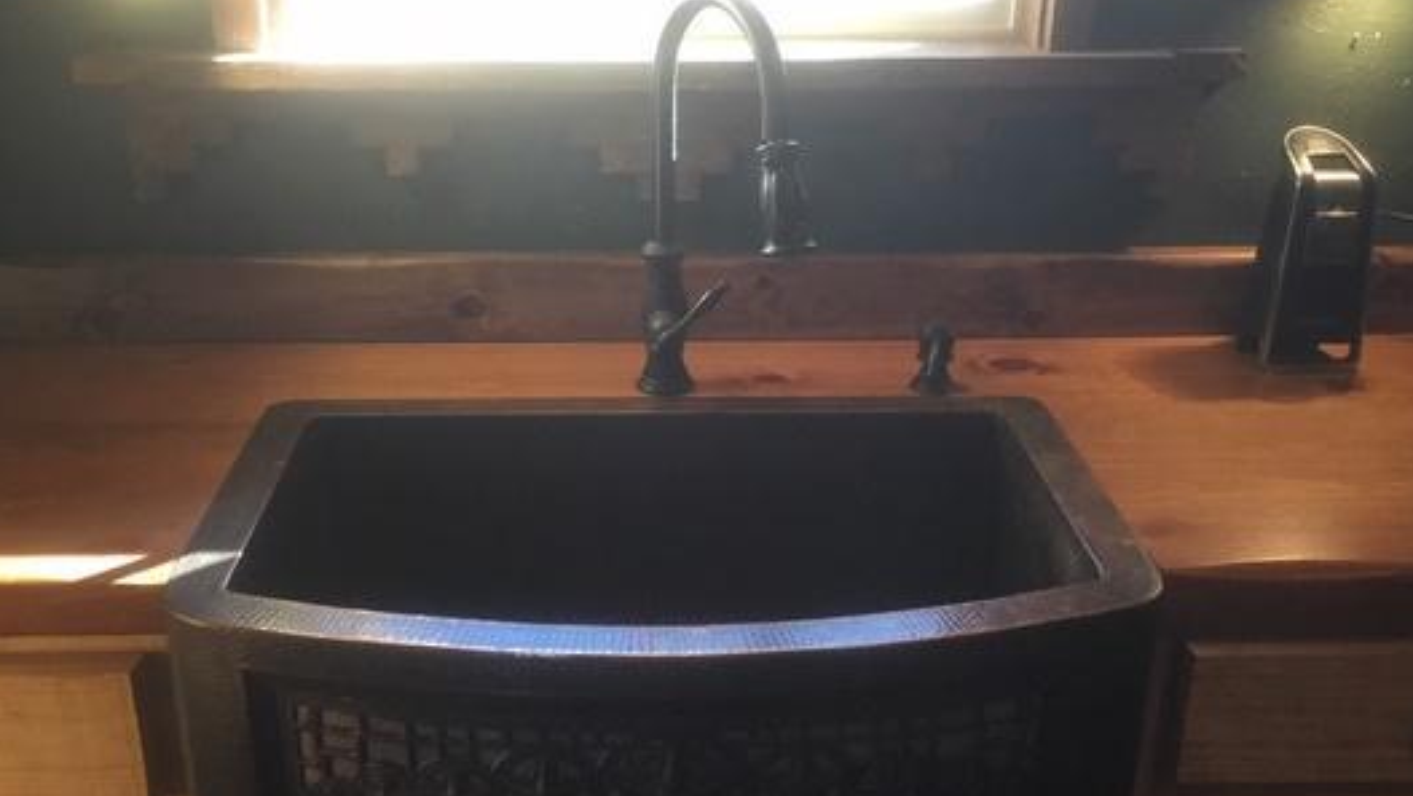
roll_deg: +0.9
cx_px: 662
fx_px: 1537
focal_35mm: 41
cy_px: 482
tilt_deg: -24.9
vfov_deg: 29.0
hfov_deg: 49.3
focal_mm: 3.3
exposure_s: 1/30
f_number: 2.4
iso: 100
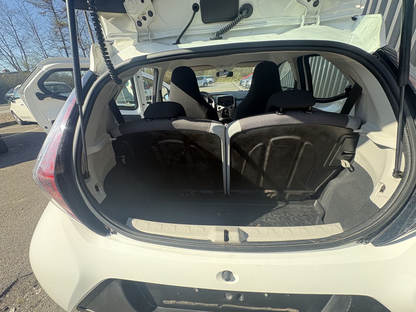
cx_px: 208
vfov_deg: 85.7
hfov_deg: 102.1
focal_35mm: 14
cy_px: 156
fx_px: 168
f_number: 2.2
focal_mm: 2.22
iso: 64
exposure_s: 1/307
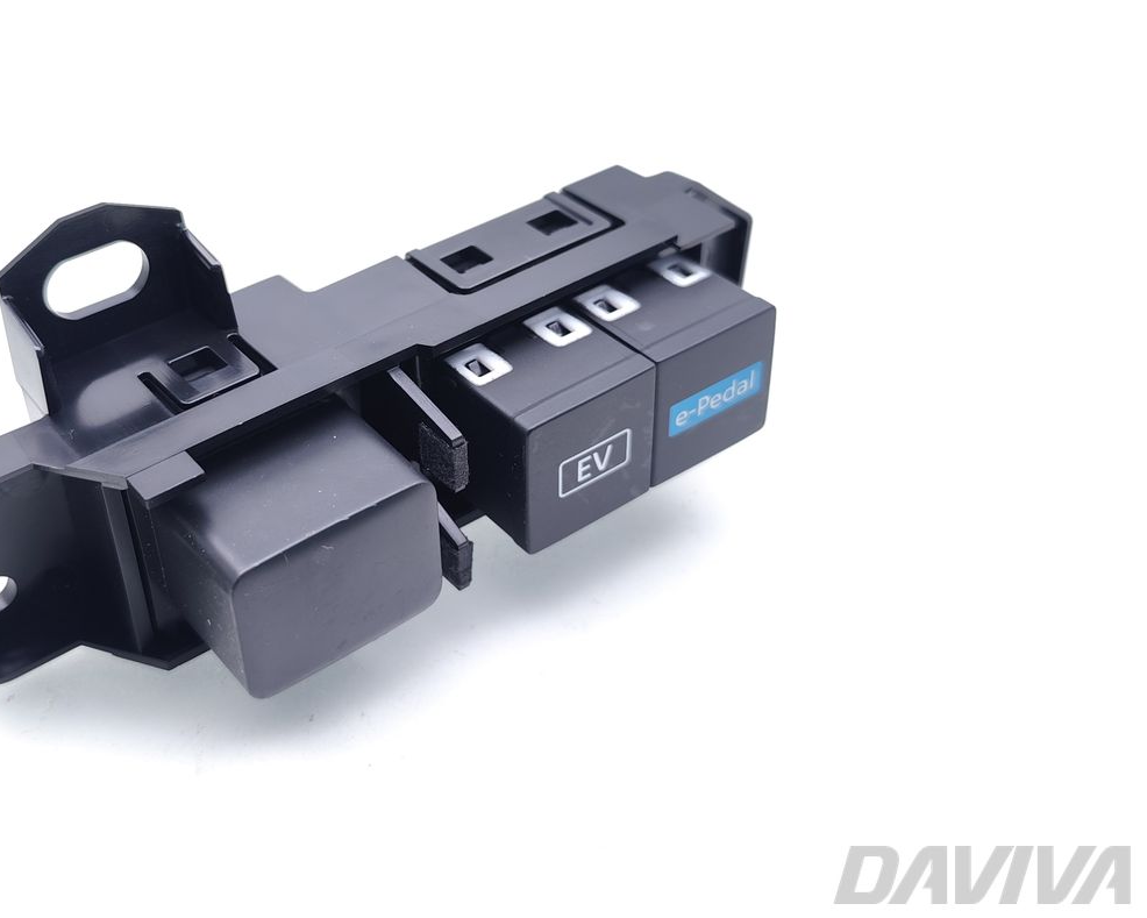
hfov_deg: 47.4
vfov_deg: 39.0
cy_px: 380
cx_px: 421
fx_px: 1290
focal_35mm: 38
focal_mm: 6.19
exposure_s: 1/100
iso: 125
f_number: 1.65
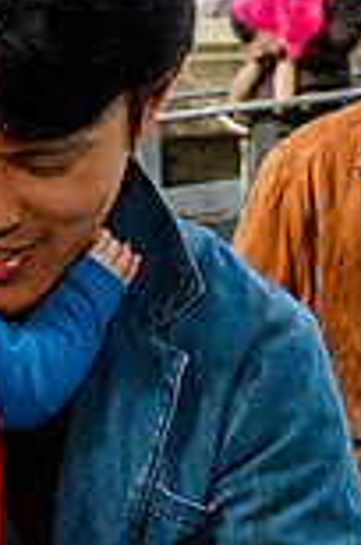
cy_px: 411
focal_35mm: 154
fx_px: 2327
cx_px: 23
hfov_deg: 8.8
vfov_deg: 13.3
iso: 1000
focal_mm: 31
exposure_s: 1/1250
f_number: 5
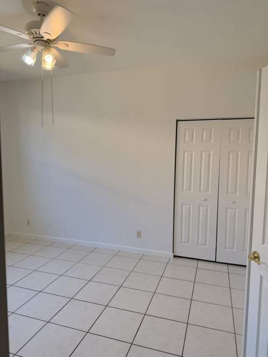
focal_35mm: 24
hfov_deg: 56.8
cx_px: 134
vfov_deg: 71.6
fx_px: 248
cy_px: 178
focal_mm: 6.76
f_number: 1.78
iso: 100
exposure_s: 1/304
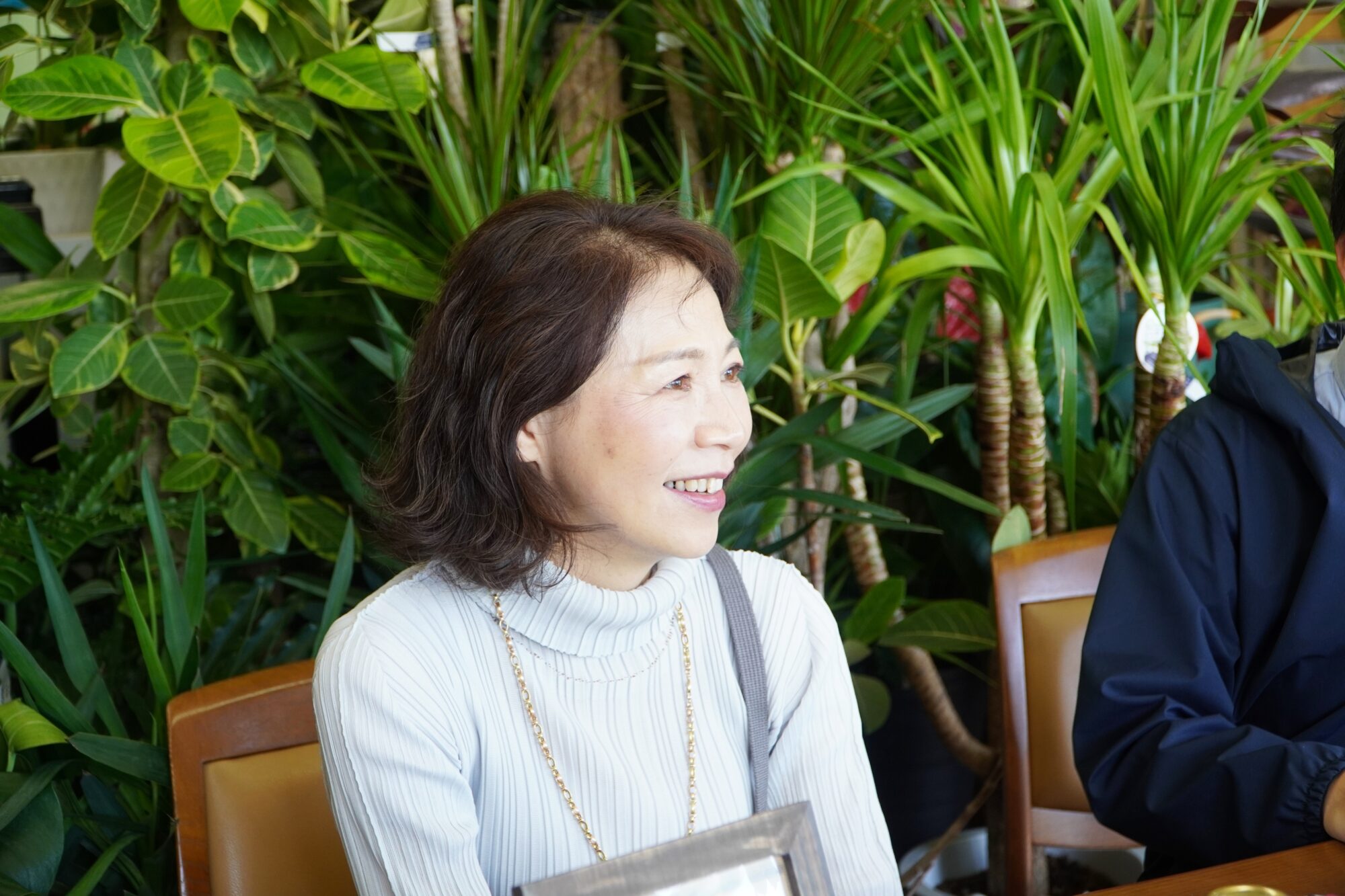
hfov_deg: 40.0
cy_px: 448
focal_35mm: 50
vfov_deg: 27.3
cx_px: 672
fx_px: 1849
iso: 640
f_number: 4
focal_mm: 33
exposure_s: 1/160
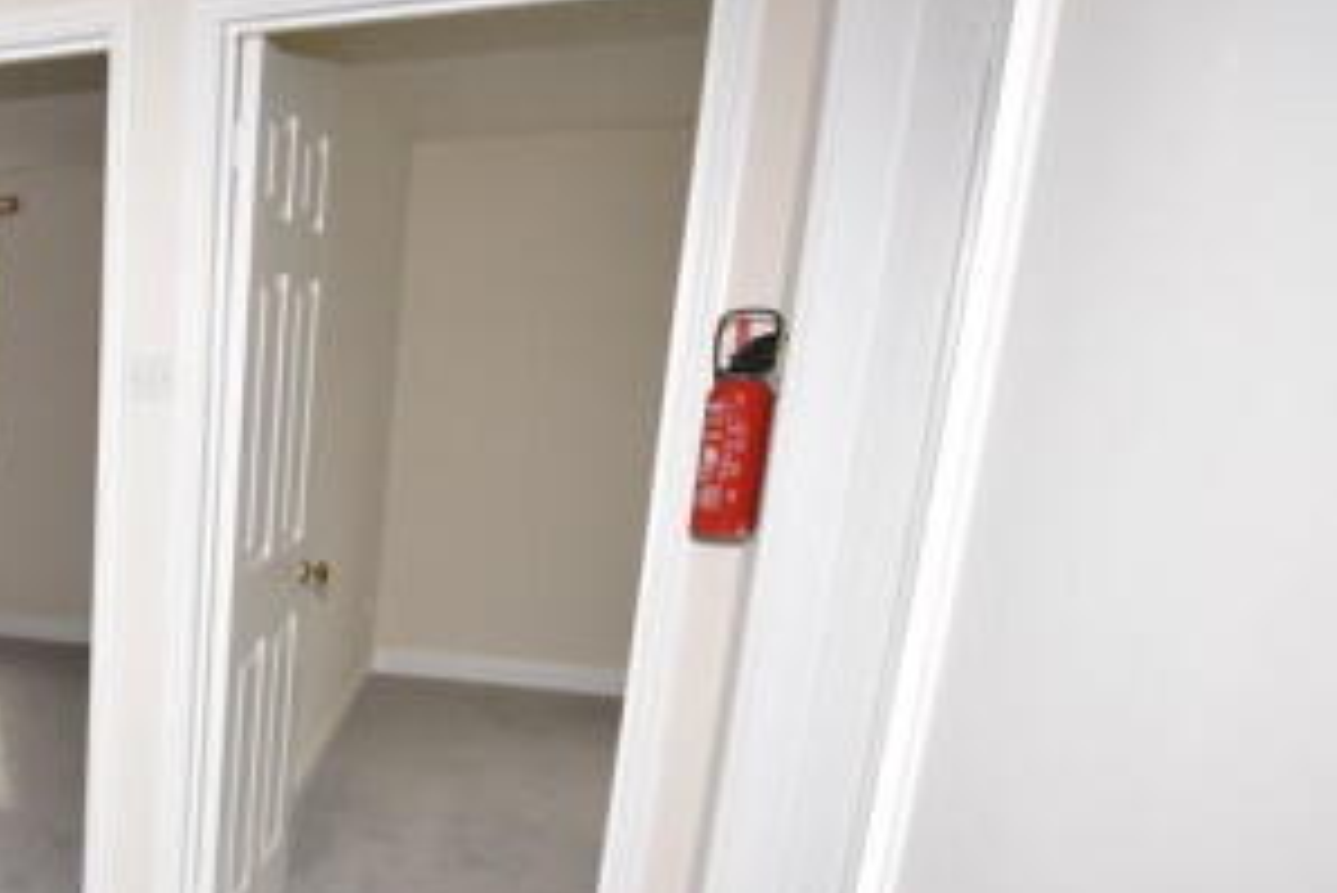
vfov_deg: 38.9
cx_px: -128
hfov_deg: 44.1
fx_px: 1226
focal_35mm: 33
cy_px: 680
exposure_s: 1/60
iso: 100
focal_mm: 10
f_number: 4
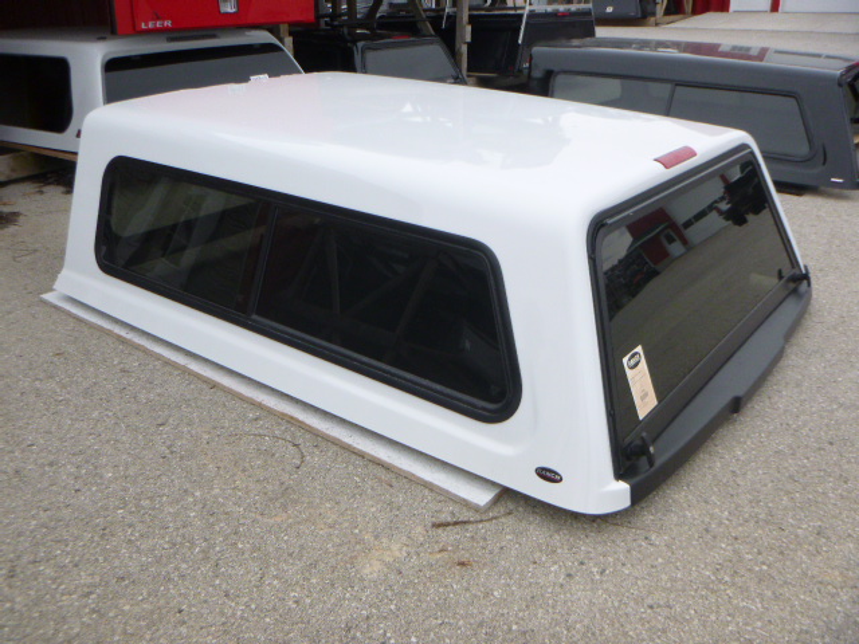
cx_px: 430
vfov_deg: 45.4
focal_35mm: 31
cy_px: 322
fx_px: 769
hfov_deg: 58.4
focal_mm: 5.5
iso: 200
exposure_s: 1/500
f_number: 4.2
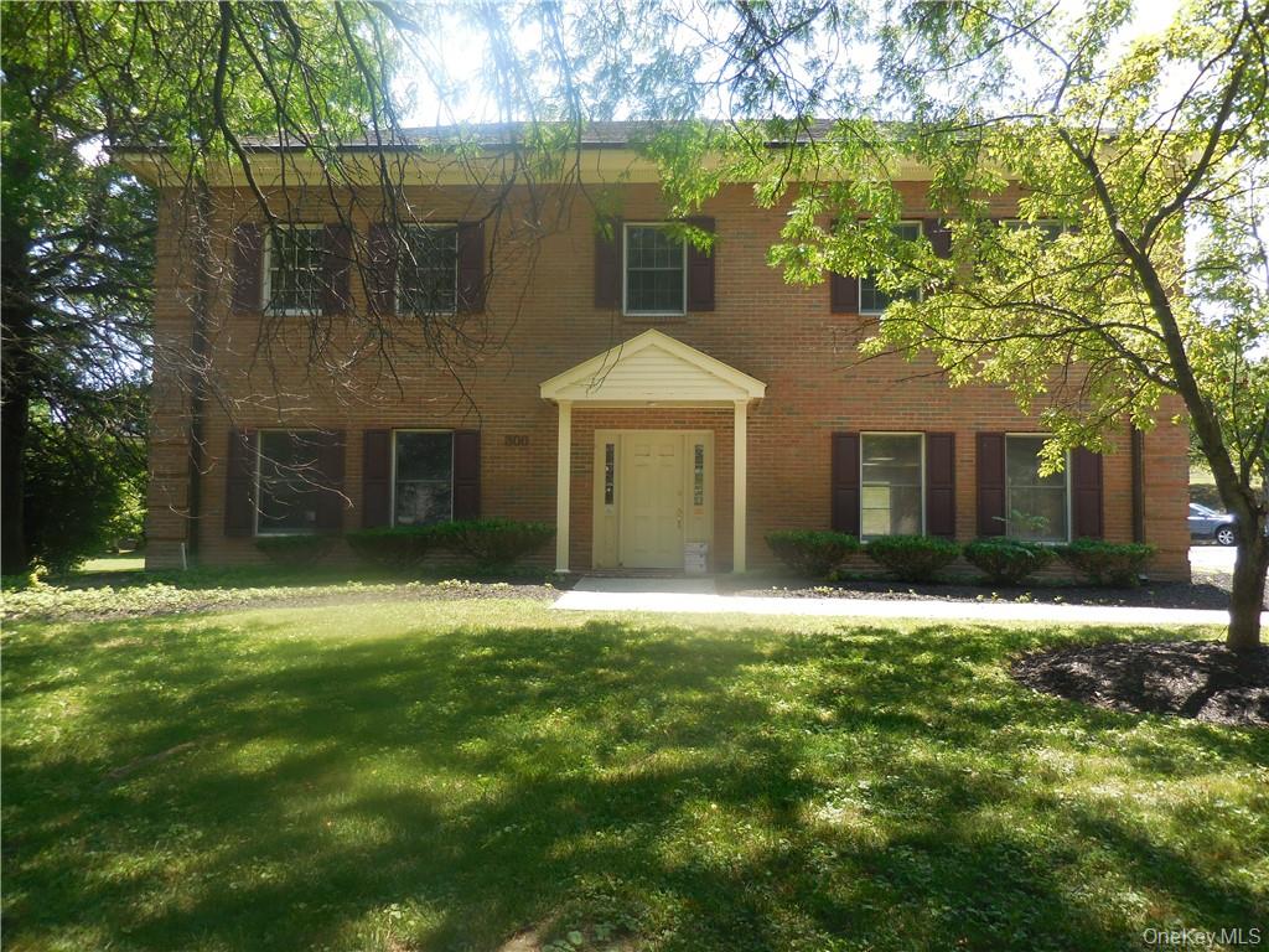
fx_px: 916
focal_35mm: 25
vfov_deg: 54.9
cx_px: 634
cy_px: 476
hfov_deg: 69.4
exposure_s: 1/250
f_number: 3.3
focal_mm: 4.5
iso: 125
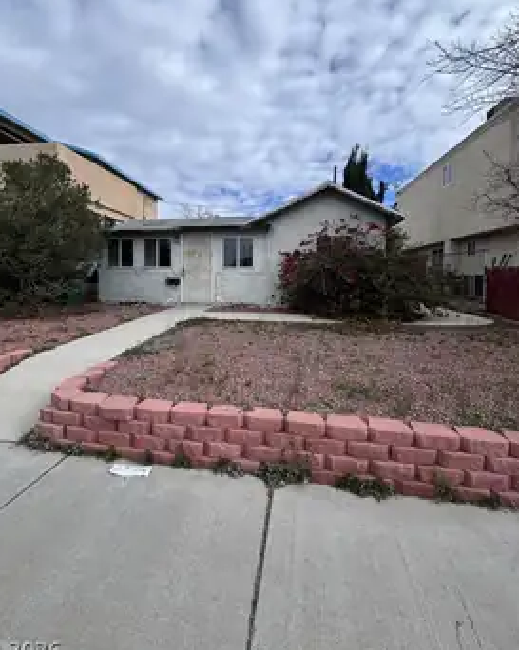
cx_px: 240
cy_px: 287
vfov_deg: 92.7
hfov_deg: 80.2
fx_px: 308
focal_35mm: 16
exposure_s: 1/2208
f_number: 2.2
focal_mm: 2.22
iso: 50
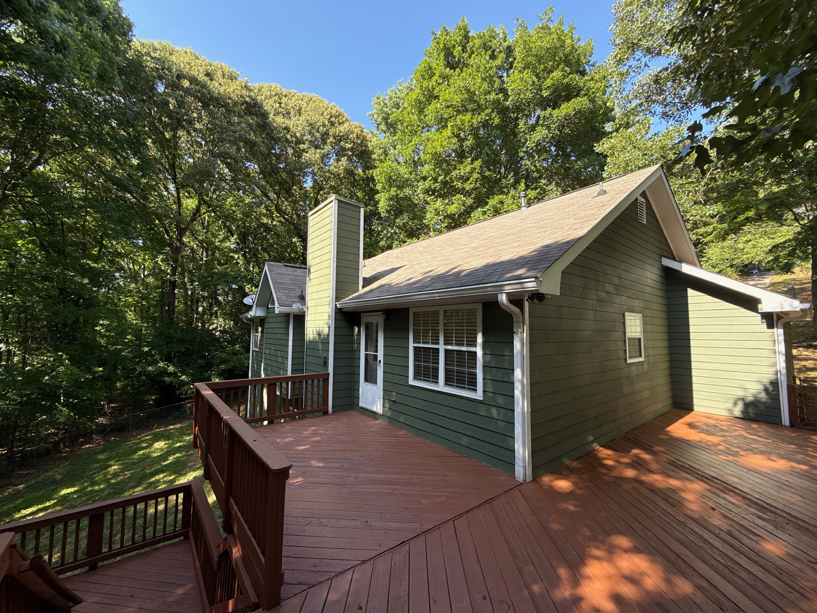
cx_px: 408
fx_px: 330
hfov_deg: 102.1
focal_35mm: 14
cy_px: 306
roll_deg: +1.1
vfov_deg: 85.7
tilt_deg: +4.7
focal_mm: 2.22
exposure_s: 1/405
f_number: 2.2
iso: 50
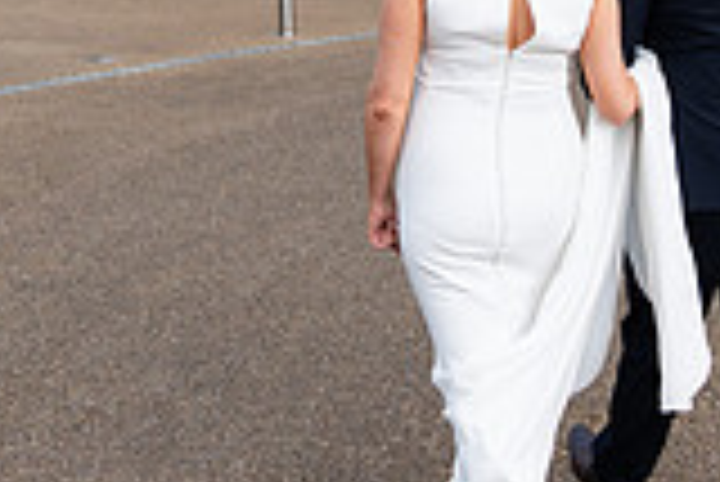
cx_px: 482
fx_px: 1742
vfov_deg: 15.4
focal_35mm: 87
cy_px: -2
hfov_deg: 23.3
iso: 125
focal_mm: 24
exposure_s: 1/200
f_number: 2.8
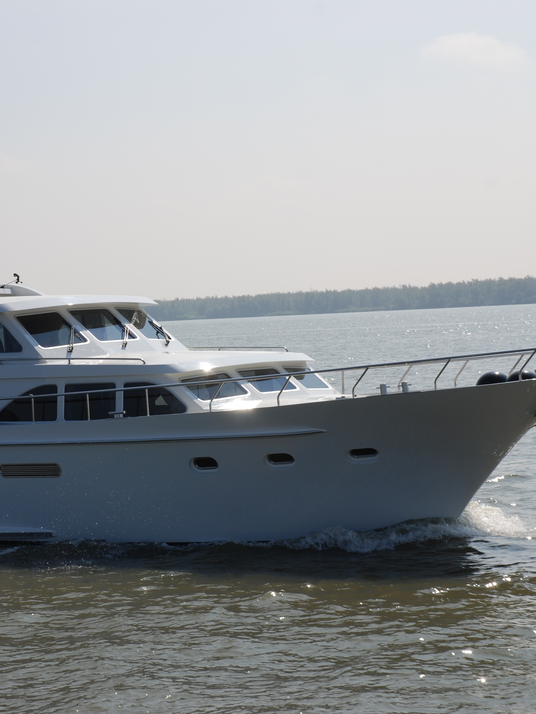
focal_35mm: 104
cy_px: 358
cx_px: 196
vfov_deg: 18.9
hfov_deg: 14.2
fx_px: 2148
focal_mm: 48
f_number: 10
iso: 100
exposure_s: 1/400
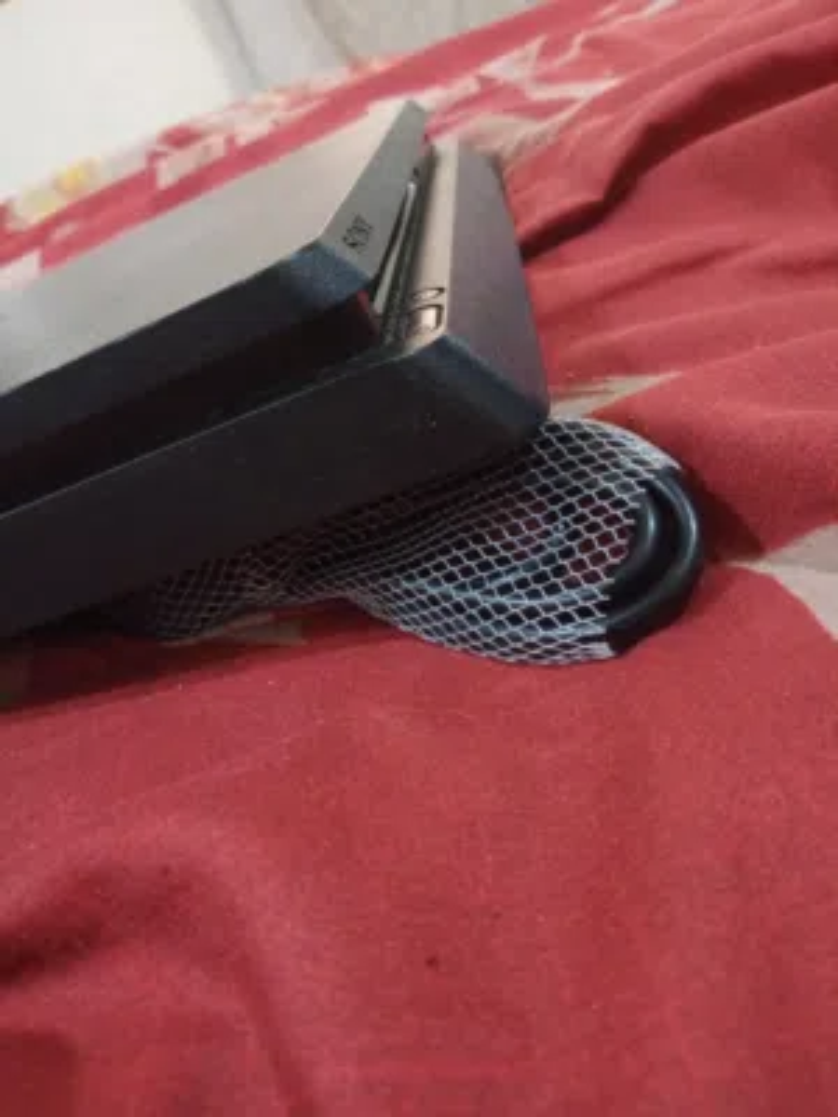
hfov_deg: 53.1
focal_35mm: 26
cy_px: 558
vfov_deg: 67.3
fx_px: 839
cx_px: 419
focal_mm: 3.61
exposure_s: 1/20
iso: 900
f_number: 1.8
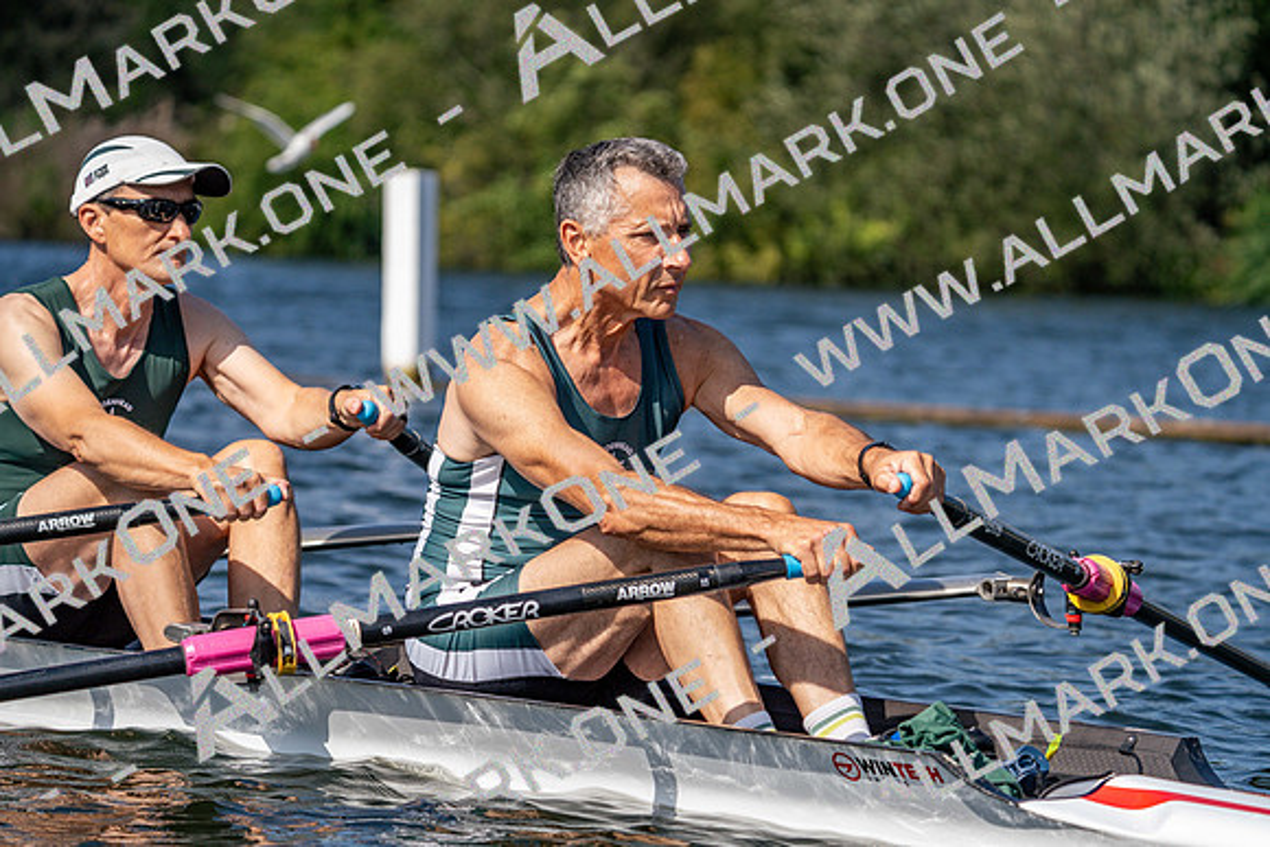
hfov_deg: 10.3
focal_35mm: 200
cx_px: 635
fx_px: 7057
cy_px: 424
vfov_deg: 6.9
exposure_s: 1/2000
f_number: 5.6
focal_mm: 200
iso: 200
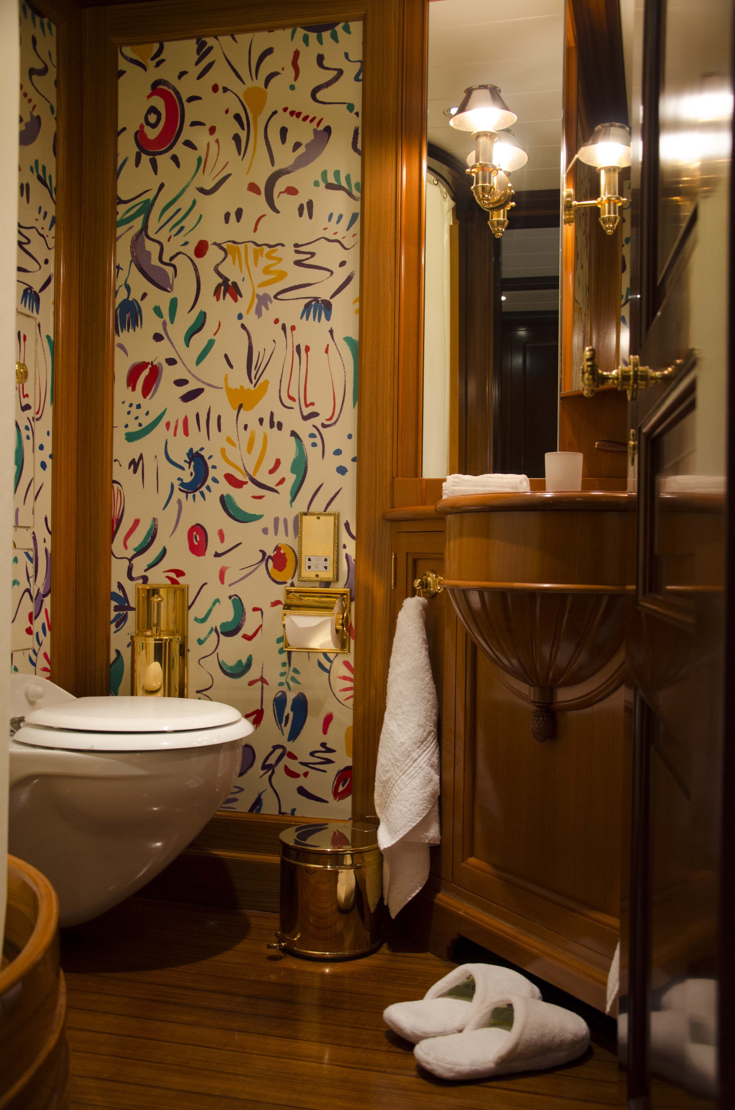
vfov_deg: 57.3
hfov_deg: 39.8
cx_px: 368
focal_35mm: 33
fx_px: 1015
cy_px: 555
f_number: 3.8
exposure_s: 1/25
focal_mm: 22
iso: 640
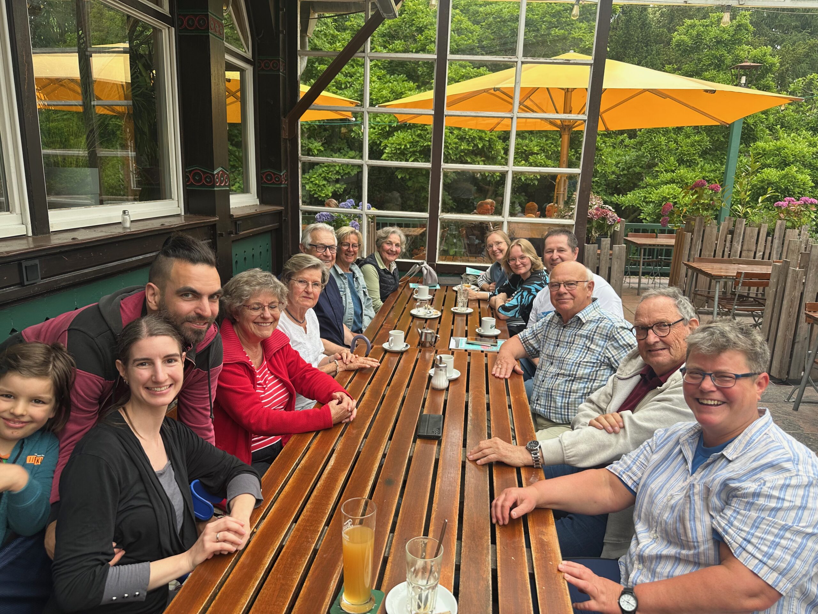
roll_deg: -1.5
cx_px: 409
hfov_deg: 71.6
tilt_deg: -13.6
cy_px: 307
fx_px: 567
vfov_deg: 56.8
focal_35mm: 24
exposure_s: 1/139
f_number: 1.78
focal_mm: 6.86
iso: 64
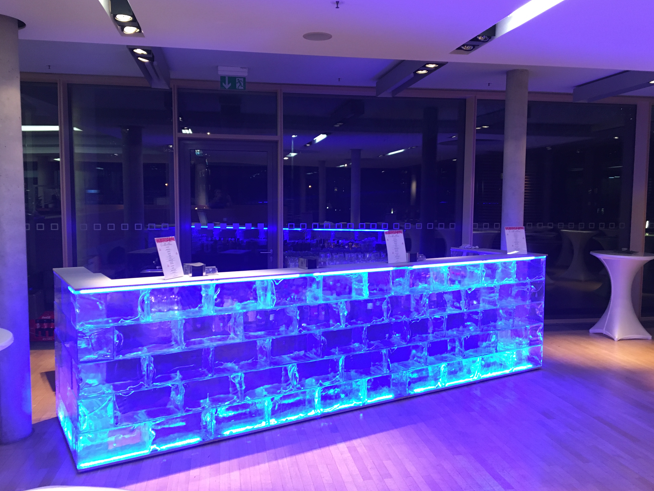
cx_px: 325
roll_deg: -0.4
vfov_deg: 46.8
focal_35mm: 30
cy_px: 240
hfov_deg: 60.0
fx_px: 567
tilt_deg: -3.5
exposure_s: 1/33
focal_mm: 4.15
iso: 160
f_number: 2.2
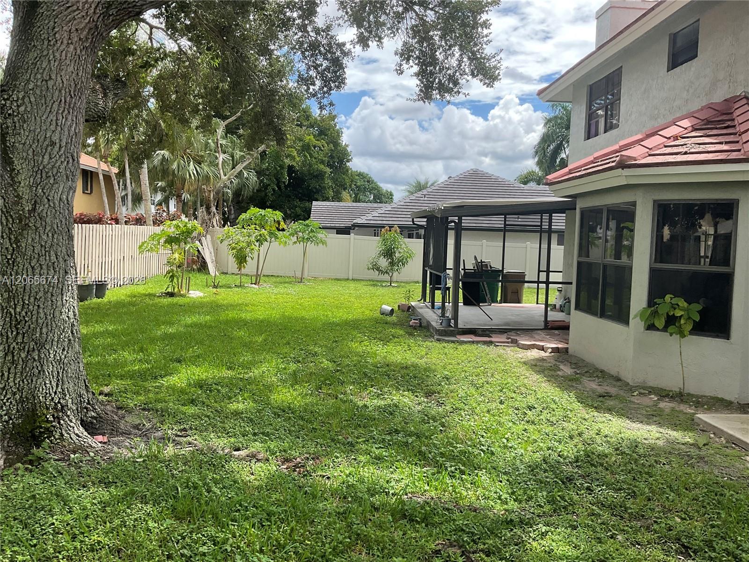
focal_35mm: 29
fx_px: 627
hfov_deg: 61.7
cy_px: 281
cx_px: 374
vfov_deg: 48.2
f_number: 1.8
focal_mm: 3
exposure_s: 1/606
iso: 16
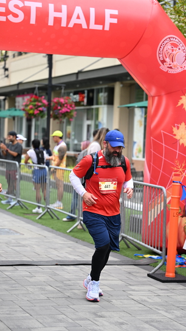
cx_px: 110
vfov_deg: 23.4
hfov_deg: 13.3
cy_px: 165
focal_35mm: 91
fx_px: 799
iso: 640
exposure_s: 1/2000
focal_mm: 86
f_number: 2.8
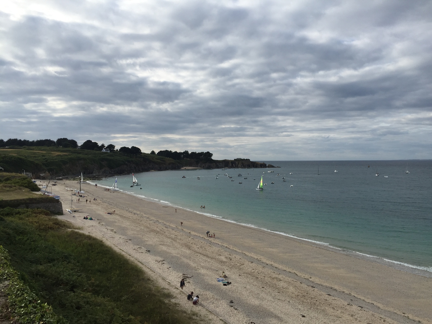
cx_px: 216
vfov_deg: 48.2
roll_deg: -0.1
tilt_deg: +0.4
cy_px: 162
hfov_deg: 61.7
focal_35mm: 29
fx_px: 362
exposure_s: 1/1883
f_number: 2.2
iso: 32
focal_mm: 4.15
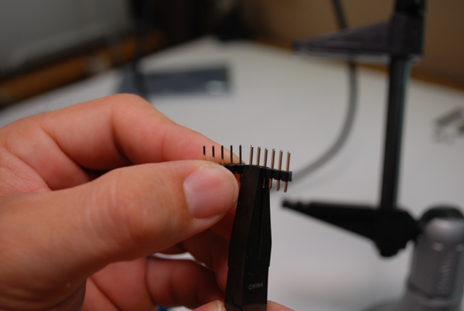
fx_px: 581
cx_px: 232
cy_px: 156
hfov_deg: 43.5
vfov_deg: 30.0
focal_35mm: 45
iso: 200
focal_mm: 30
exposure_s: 1/60
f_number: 4.8
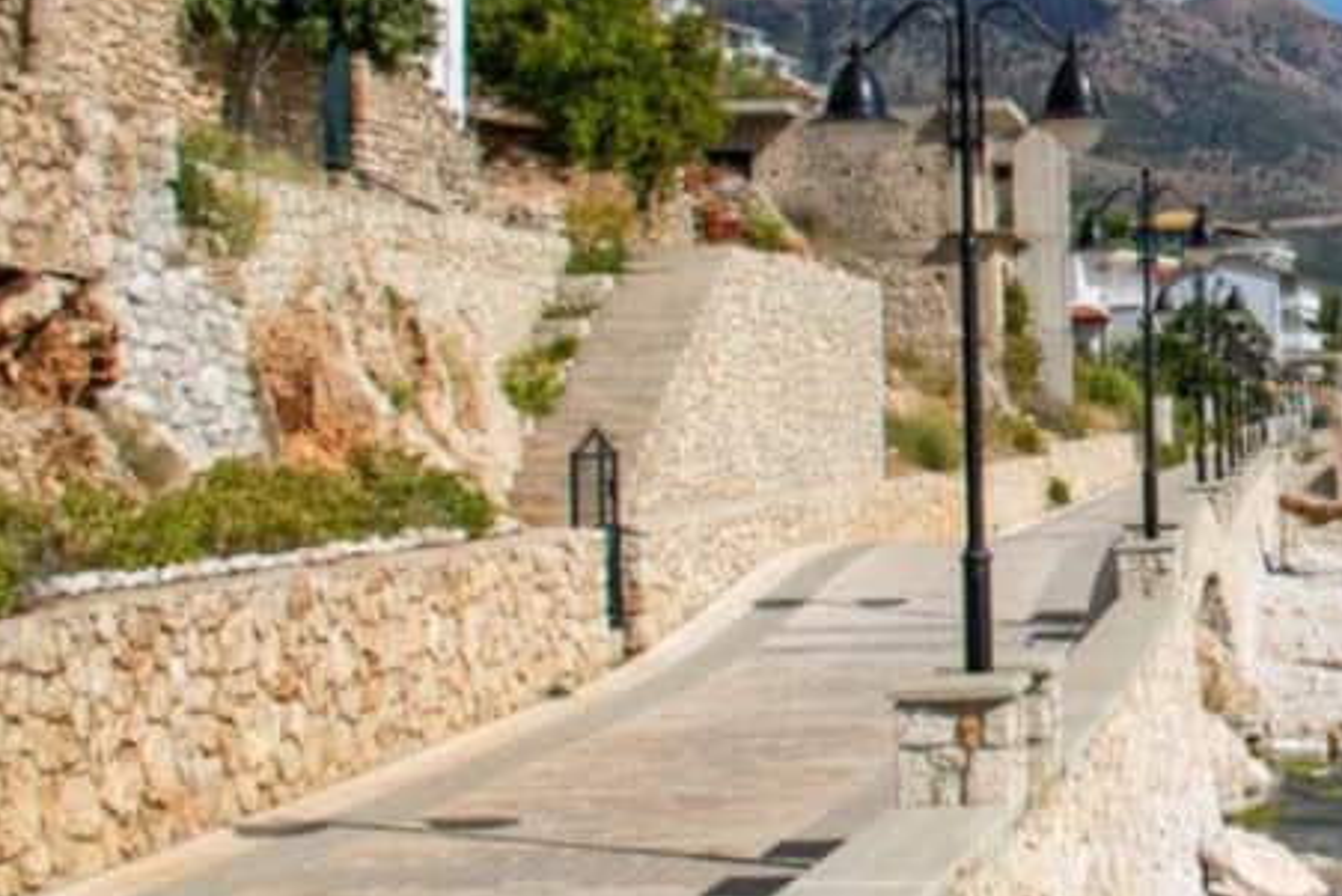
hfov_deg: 34.3
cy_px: 159
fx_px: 1864
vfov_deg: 26.4
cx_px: 1470
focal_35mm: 50
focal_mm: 8.4
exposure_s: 1/2000
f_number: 2.8
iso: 140
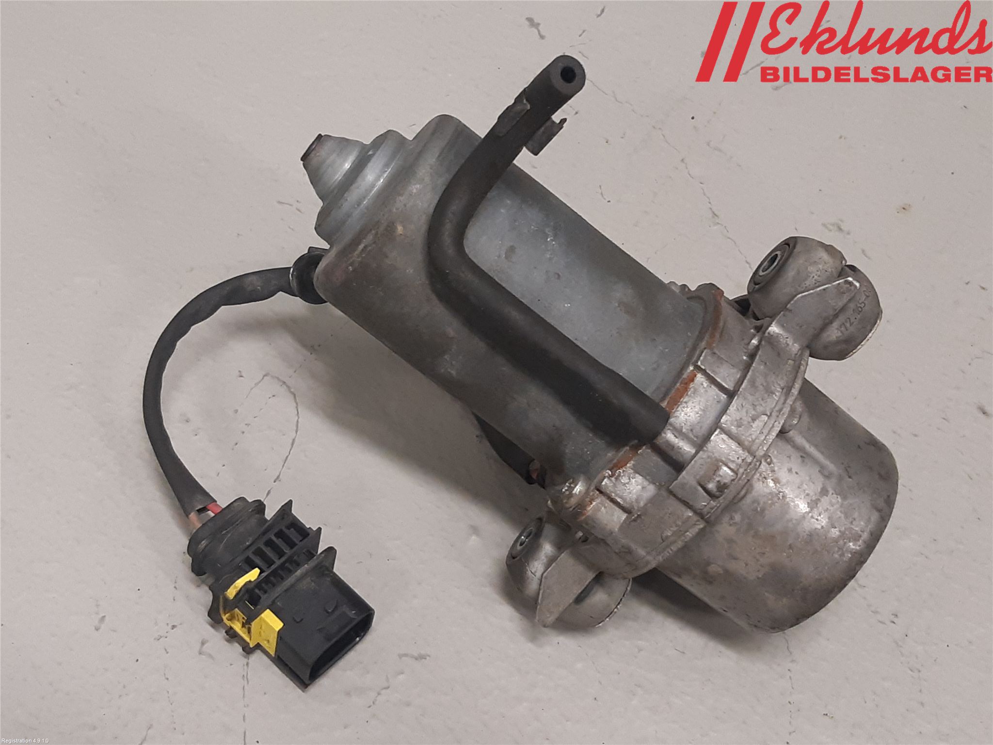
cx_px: 496
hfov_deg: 67.3
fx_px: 746
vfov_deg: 53.1
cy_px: 372
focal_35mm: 26
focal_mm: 3.93
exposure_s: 1/50
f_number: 1.7
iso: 160
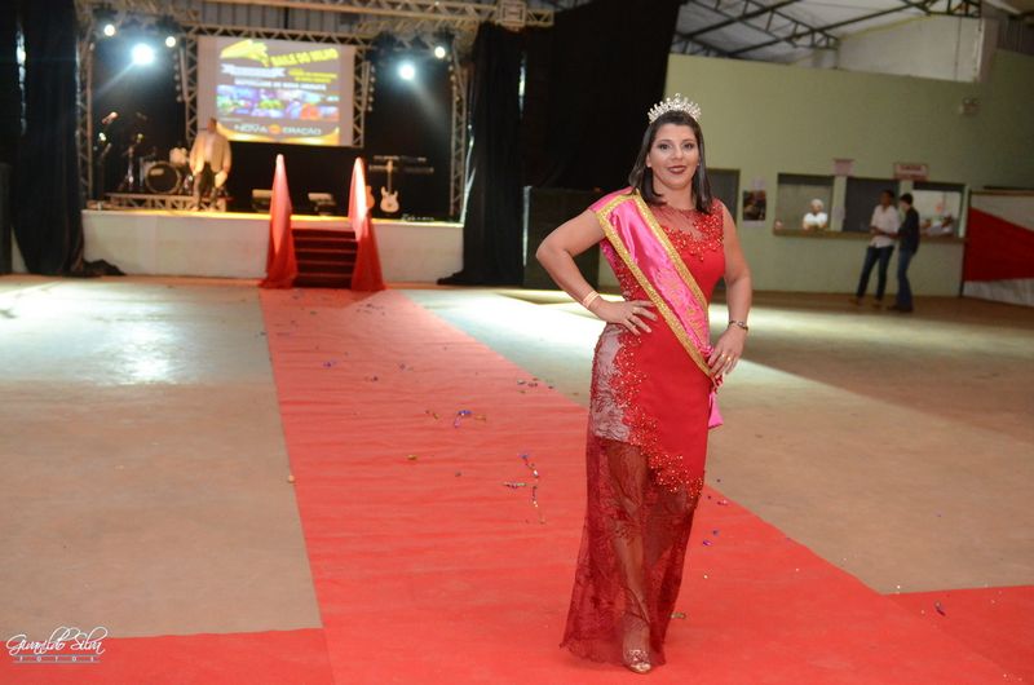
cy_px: 342
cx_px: 517
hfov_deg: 53.2
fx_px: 1032
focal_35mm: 36
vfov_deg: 36.7
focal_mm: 24
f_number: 2.8
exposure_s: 1/100
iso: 3200
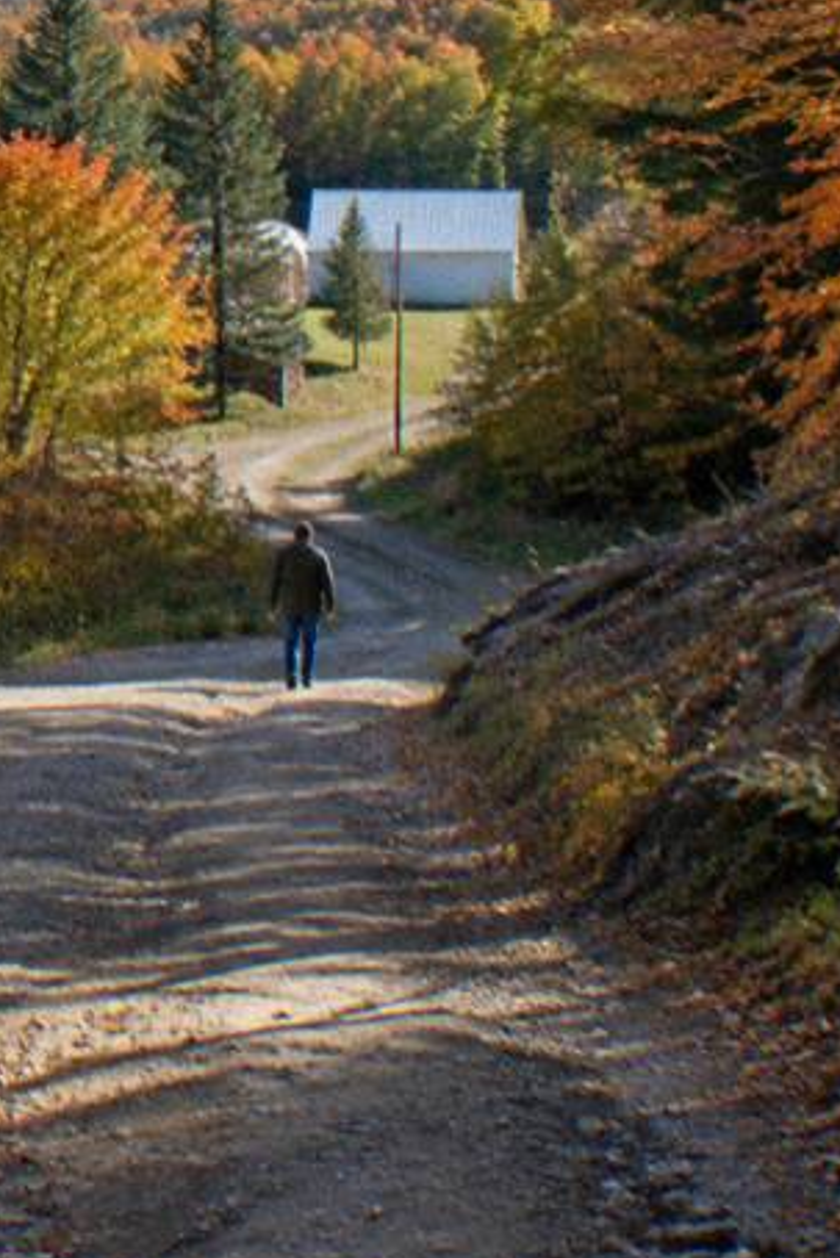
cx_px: -94
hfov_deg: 15.1
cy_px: 535
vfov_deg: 23.1
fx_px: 3077
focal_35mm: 88
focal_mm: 40
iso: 320
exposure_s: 1/500
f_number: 4.5
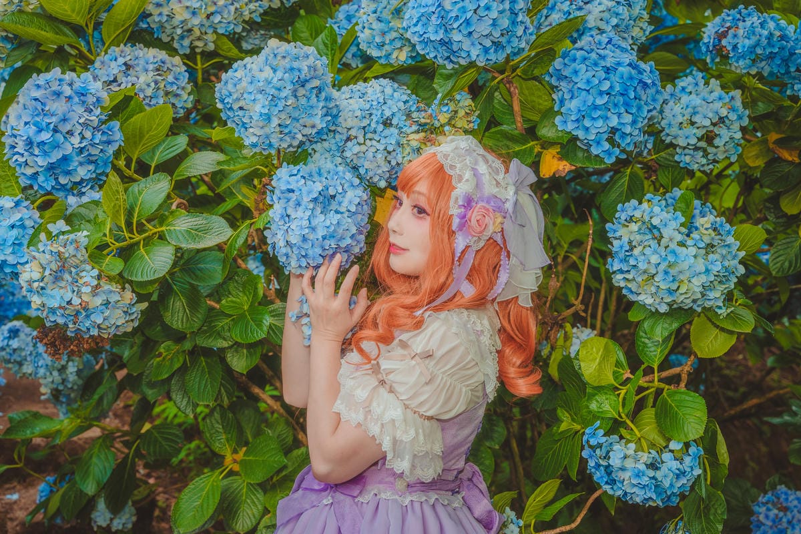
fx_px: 1135
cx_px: 400
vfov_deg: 26.5
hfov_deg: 38.9
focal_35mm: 51
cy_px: 267
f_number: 5.6
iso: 250
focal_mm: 51
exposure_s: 1/200
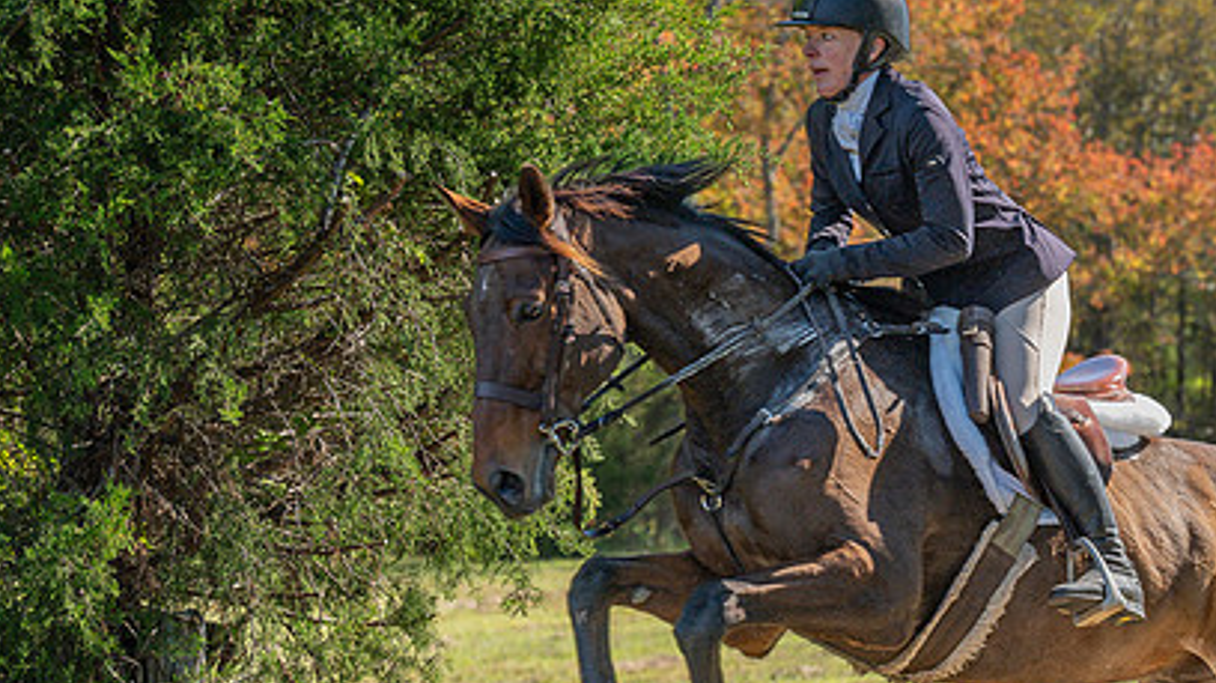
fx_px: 4351
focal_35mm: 135
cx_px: 820
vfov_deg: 9.0
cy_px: 289
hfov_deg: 15.9
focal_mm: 70
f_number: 4
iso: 500
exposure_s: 1/640
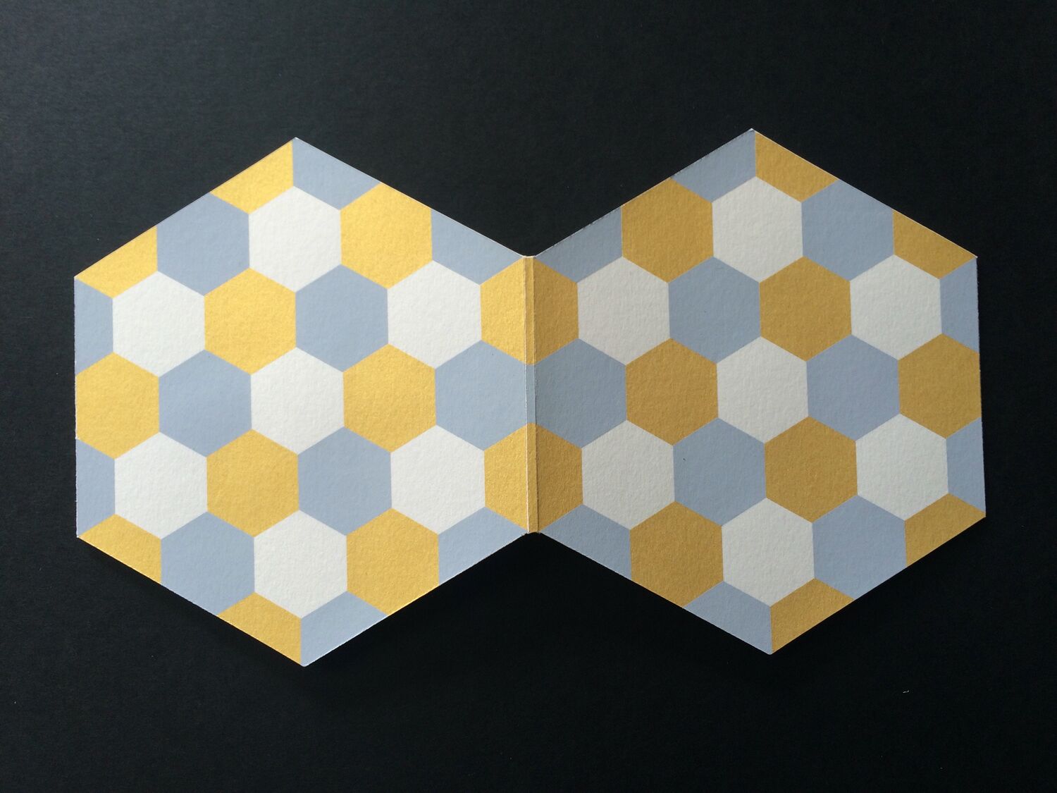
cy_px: 396
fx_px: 886
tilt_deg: -87.5
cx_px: 528
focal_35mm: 29
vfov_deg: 48.2
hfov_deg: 61.7
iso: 40
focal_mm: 4.15
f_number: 2.2
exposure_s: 1/50
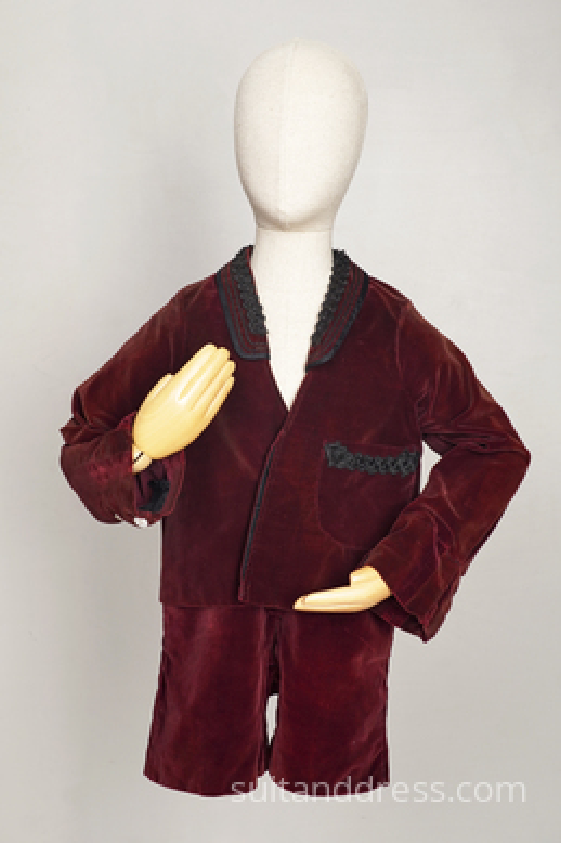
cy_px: 422
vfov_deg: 41.1
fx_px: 1123
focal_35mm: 48
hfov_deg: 28.1
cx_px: 280
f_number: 7.1
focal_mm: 32
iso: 400
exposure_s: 1/30
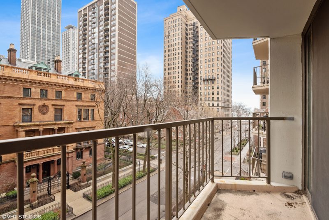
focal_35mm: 17
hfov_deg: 93.3
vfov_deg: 70.5
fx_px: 155
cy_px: 110
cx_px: 164
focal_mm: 17
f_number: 8
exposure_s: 1/160
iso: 400
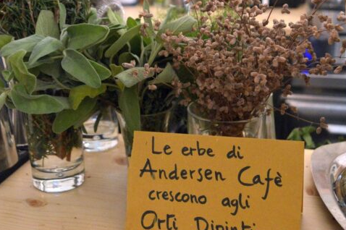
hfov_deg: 41.1
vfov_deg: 27.7
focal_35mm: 48
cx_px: 173
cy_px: 58
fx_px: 461
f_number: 3.5
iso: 1800
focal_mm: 18
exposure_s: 1/60
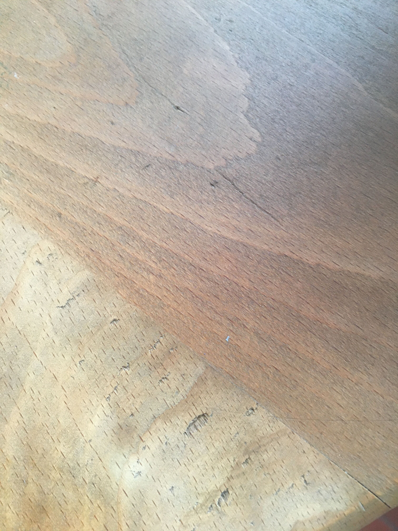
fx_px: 445
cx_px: 199
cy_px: 266
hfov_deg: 48.2
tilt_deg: -71.8
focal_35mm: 29
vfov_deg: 61.7
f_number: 2.2
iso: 160
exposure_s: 1/33
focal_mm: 4.15
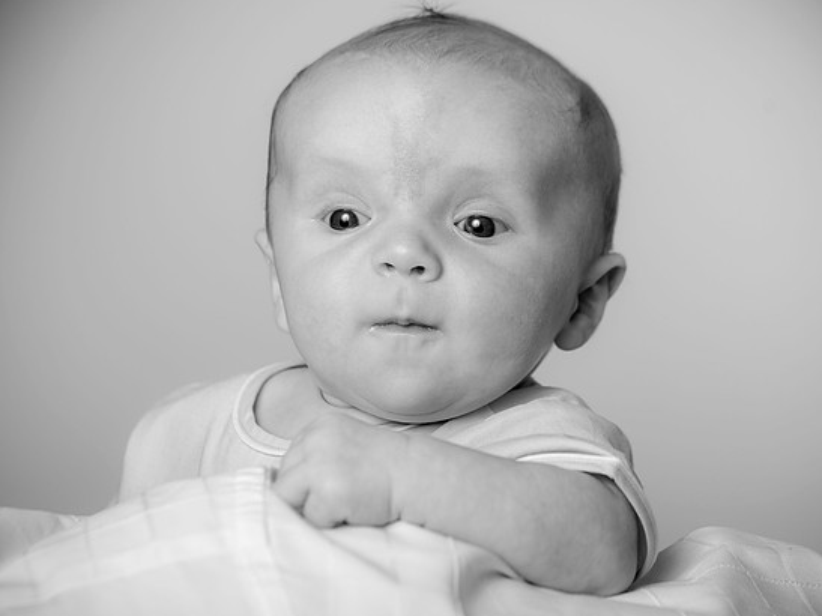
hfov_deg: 9.0
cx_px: 433
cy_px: 344
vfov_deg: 6.8
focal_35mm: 219
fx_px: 5199
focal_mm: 170
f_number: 5.6
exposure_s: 1/200
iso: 250
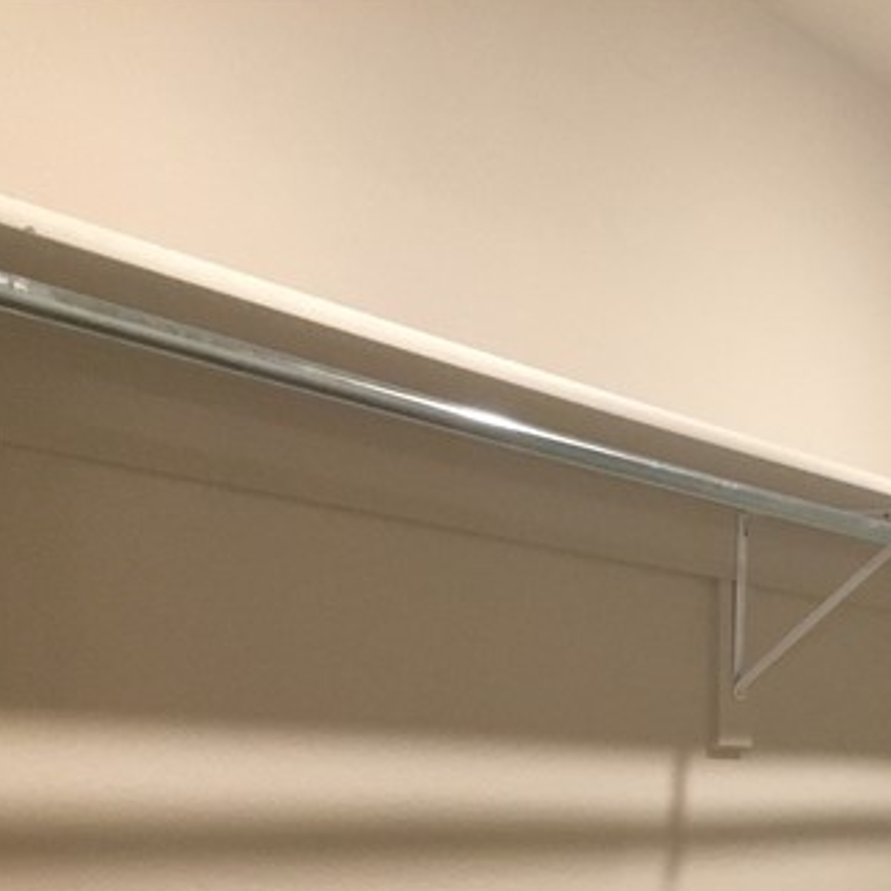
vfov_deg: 20.2
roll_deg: -1.0
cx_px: 957
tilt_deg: -5.4
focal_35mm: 81
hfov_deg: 20.5
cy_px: 1042
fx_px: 2359
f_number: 2.2
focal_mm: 4.15
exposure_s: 1/30
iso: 160
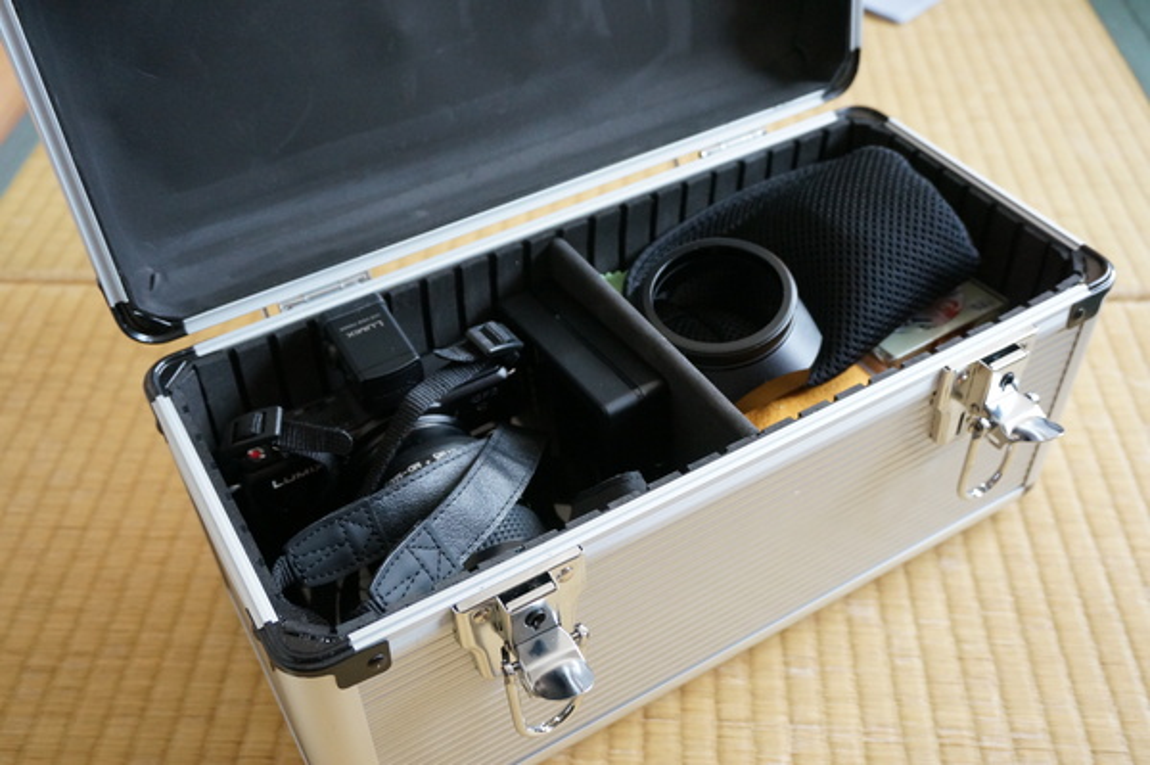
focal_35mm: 36
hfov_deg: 53.2
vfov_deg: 36.8
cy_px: 382
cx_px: 575
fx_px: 1149
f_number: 4.5
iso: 2000
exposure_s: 1/60
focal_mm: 24
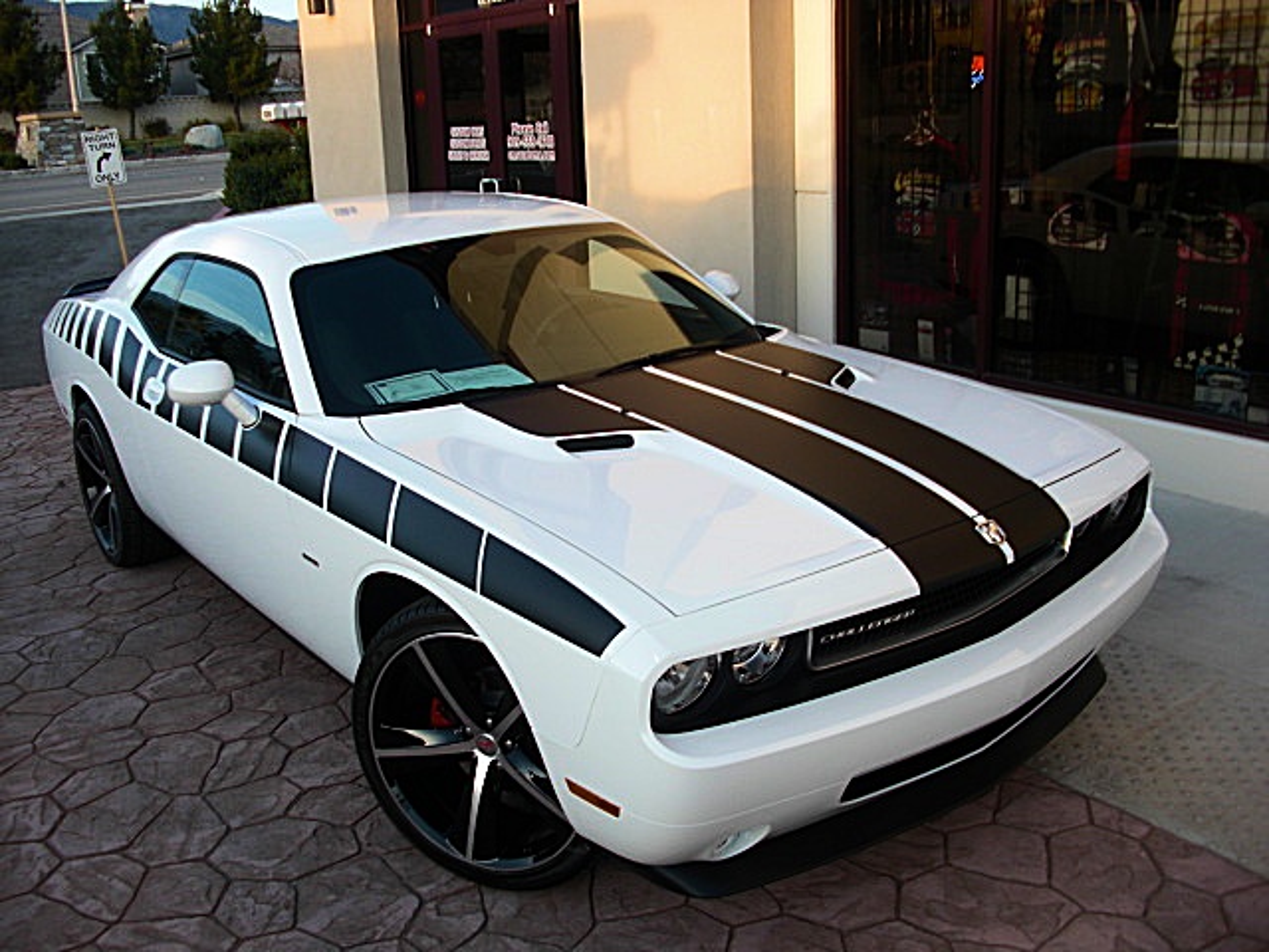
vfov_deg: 39.7
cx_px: 634
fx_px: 1320
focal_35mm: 36
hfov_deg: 51.4
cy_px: 476
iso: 50
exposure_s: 1/80
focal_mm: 6.3
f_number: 2.8
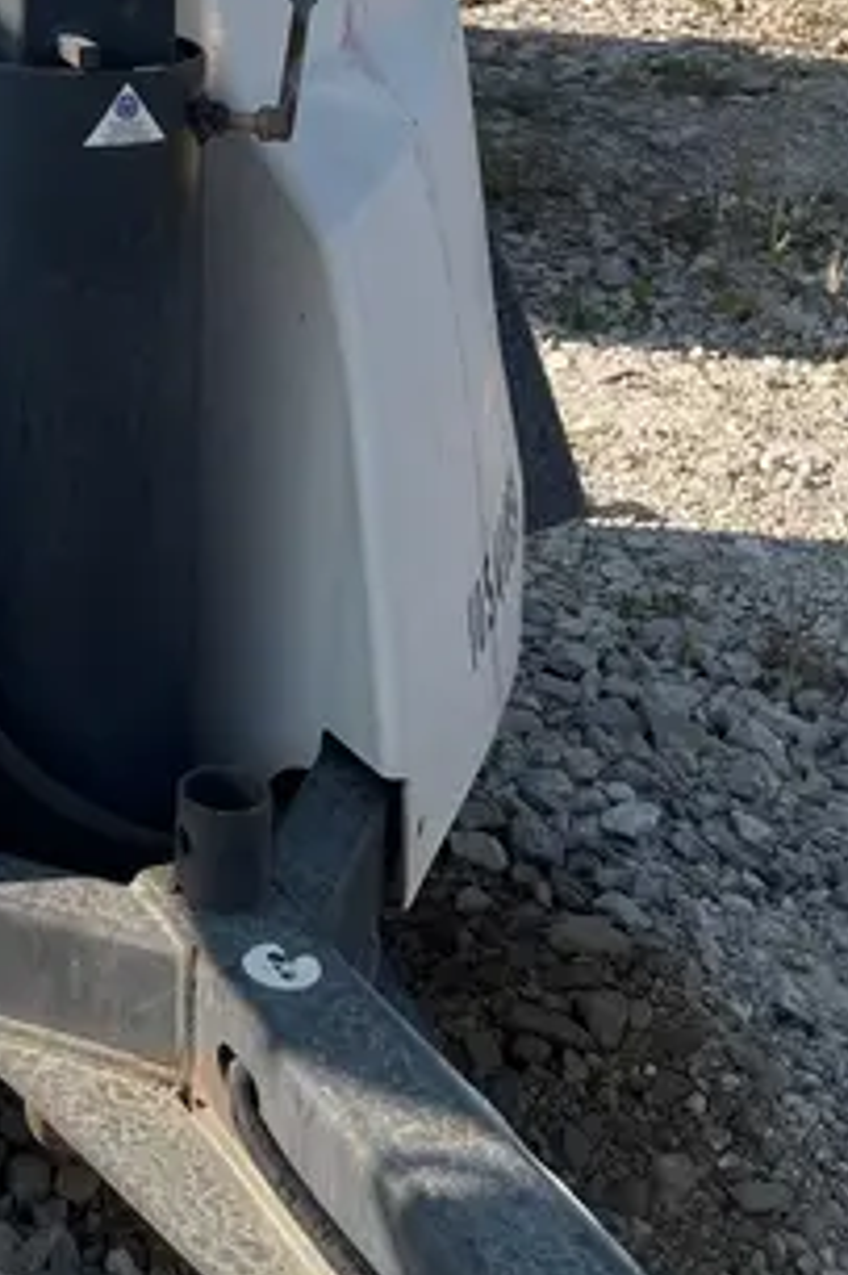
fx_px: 2299
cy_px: -178
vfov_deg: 27.9
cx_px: -138
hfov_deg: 19.8
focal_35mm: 65
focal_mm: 5.1
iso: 50
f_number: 1.6
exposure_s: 1/3135
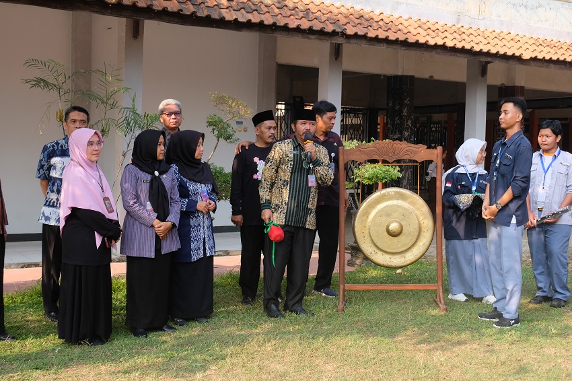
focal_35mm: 51
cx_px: 286
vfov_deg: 26.5
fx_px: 810
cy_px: 190
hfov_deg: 38.9
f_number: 8
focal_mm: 34
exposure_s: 1/140
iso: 400
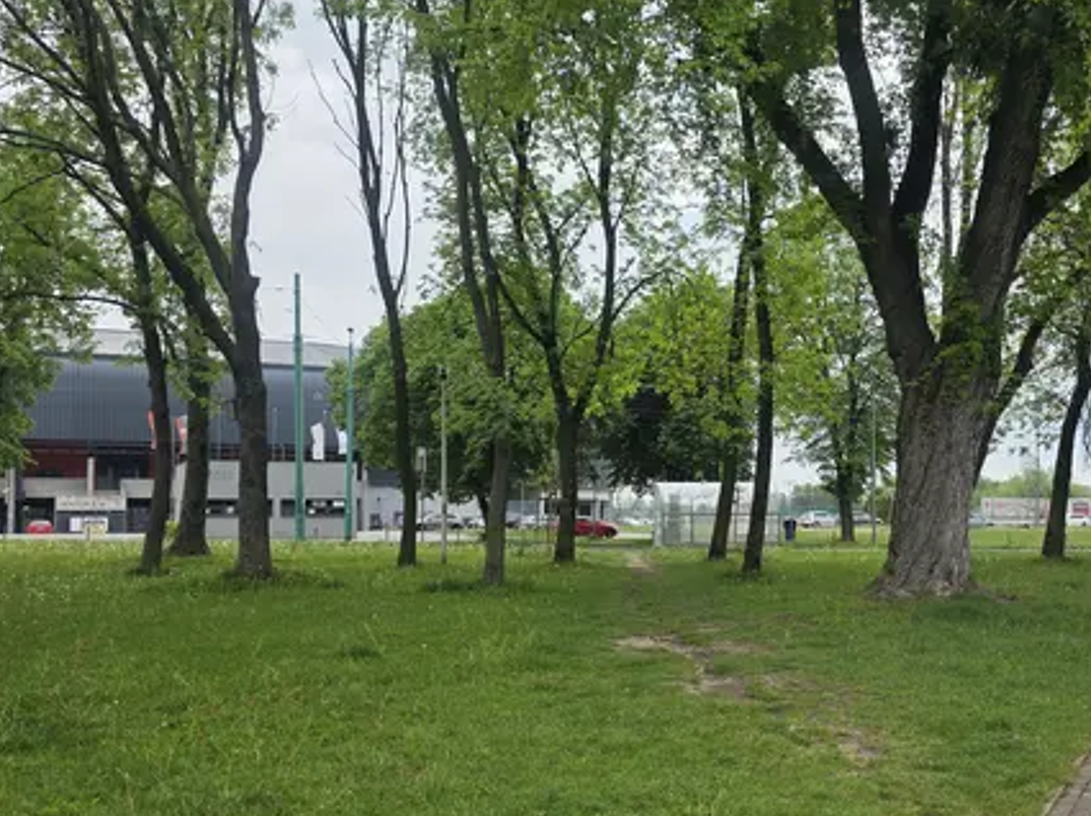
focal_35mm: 39
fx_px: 1228
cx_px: 755
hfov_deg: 46.9
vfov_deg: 36.7
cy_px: 475
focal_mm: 6.3
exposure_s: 1/359
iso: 25
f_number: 1.7
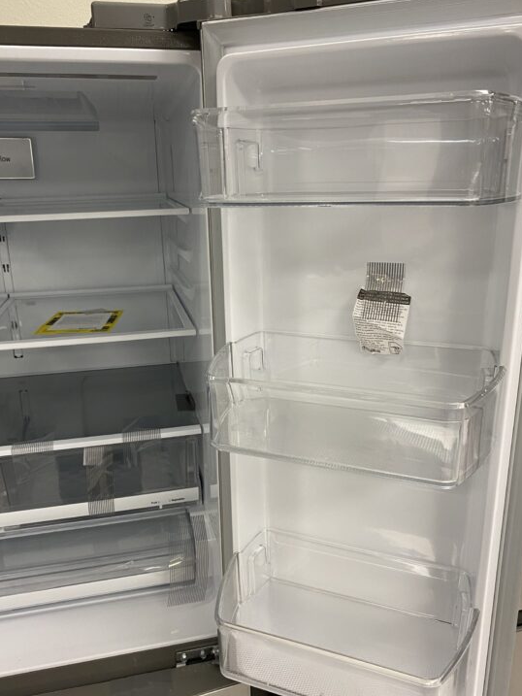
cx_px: 259
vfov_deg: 61.6
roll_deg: +0.9
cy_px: 354
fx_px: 583
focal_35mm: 29
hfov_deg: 48.2
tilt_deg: -15.5
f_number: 1.8
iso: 100
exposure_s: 1/64
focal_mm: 4.25
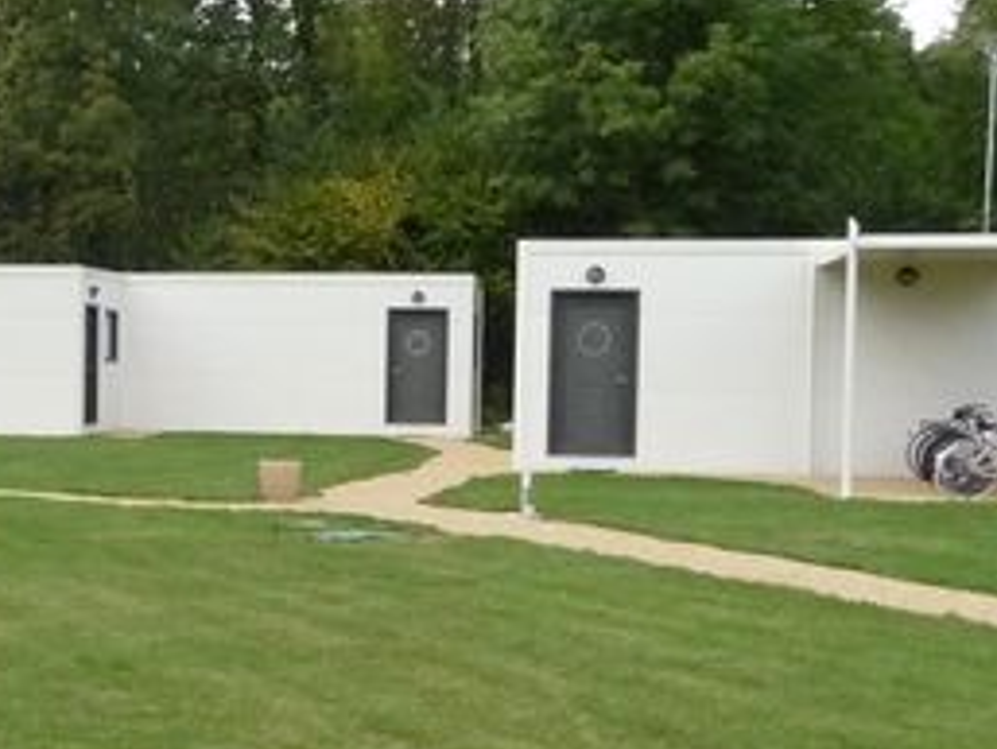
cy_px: 547
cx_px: 54
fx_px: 2219
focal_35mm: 77
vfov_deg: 19.0
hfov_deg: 24.4
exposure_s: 1/1300
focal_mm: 4.7
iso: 400
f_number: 3.3
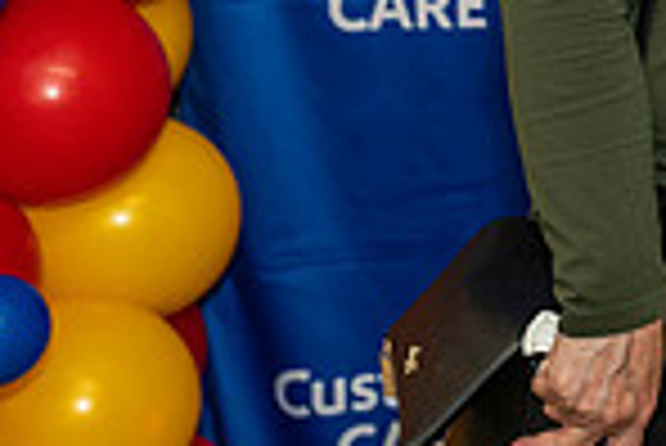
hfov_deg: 12.0
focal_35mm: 161
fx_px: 2981
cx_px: 1102
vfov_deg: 8.3
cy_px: -282
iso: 1600
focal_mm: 41
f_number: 4
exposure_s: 1/160
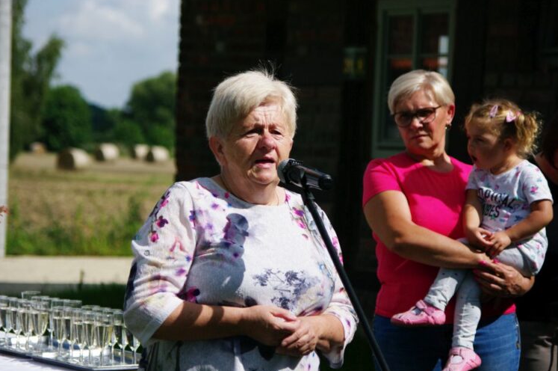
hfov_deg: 14.0
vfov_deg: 9.3
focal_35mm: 147
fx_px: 2268
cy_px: 188
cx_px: 279
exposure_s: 1/3000
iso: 400
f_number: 4.5
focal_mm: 95
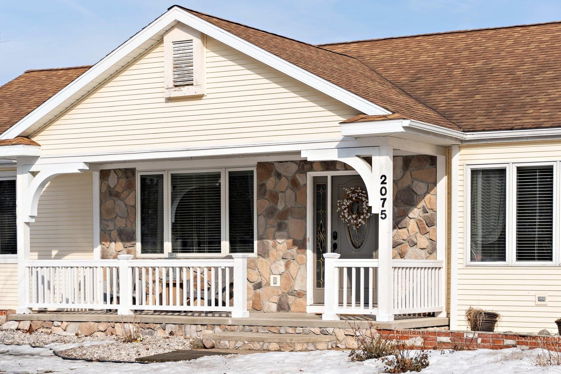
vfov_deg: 16.1
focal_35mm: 85
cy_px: 153
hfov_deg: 23.9
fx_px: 1324
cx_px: 270
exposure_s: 1/1250
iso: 125
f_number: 4
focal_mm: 70
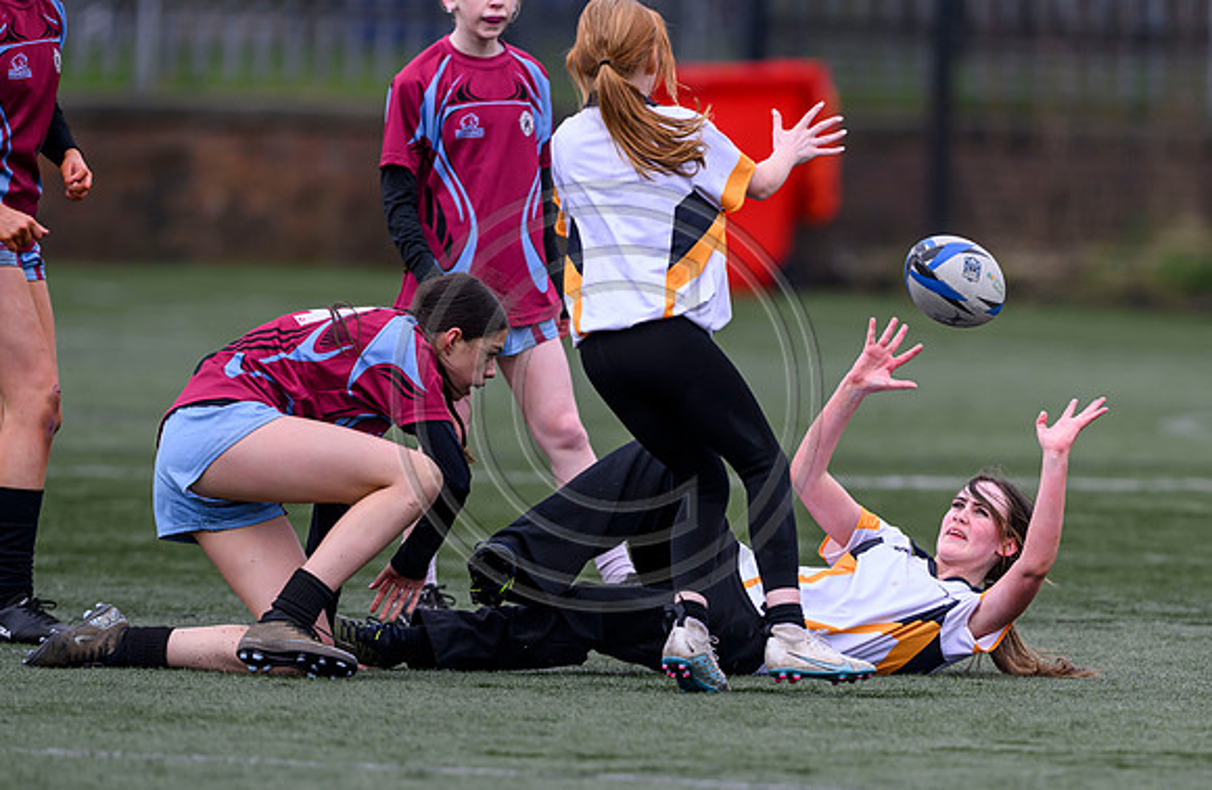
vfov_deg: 2.1
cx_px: 800
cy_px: 650
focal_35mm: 648
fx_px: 21656
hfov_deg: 3.2
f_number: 3.5
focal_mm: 400
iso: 500
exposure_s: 1/1250
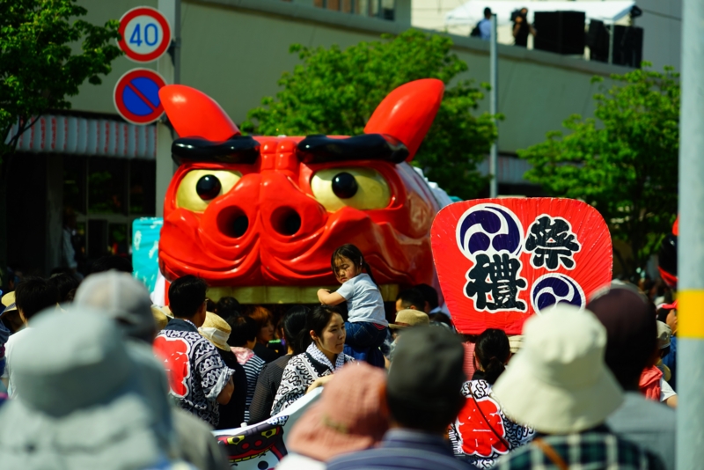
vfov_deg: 5.7
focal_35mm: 240
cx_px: 352
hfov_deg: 8.6
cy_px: 235
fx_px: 4695
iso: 125
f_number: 6.3
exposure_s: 1/250
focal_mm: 240
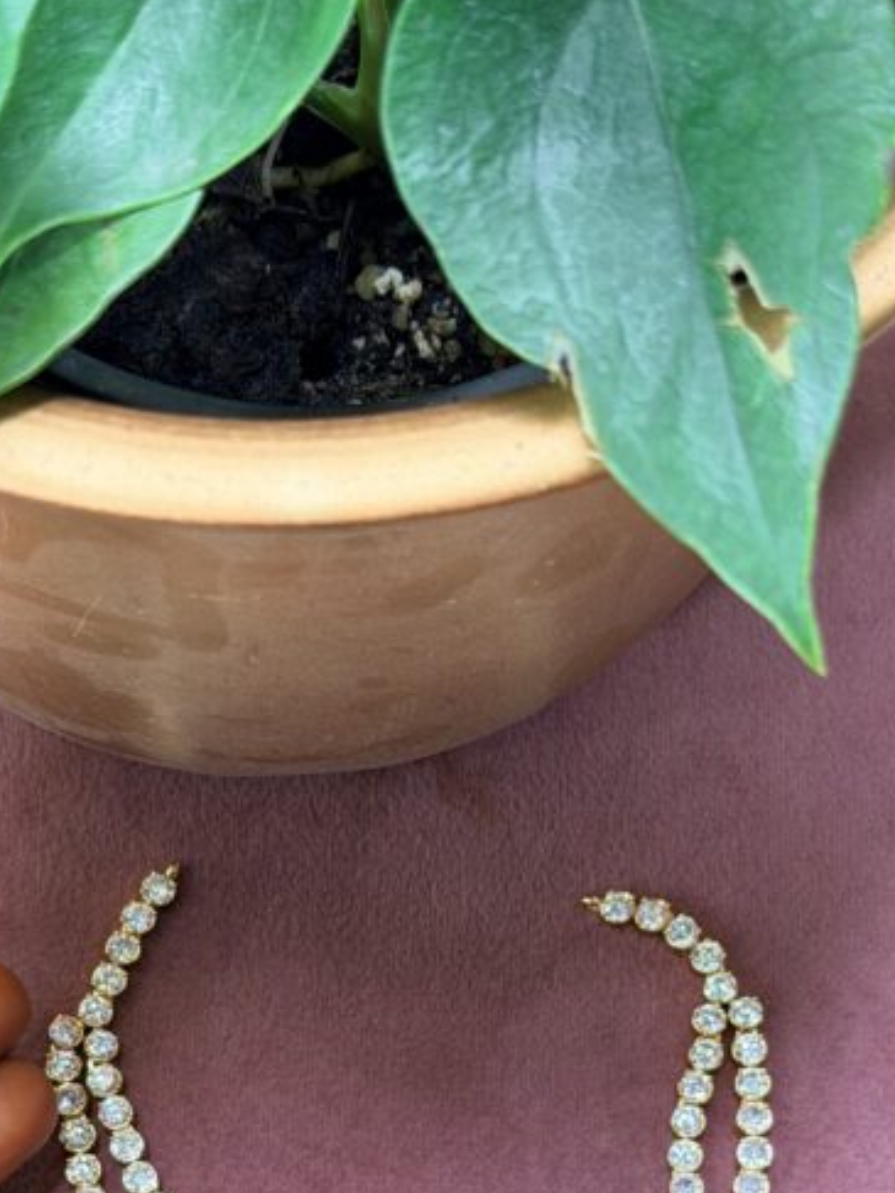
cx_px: 353
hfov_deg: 16.0
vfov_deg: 20.8
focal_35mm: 92
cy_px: 1133
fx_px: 3173
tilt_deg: -76.4
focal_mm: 6.76
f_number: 1.78
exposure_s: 1/64
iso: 100
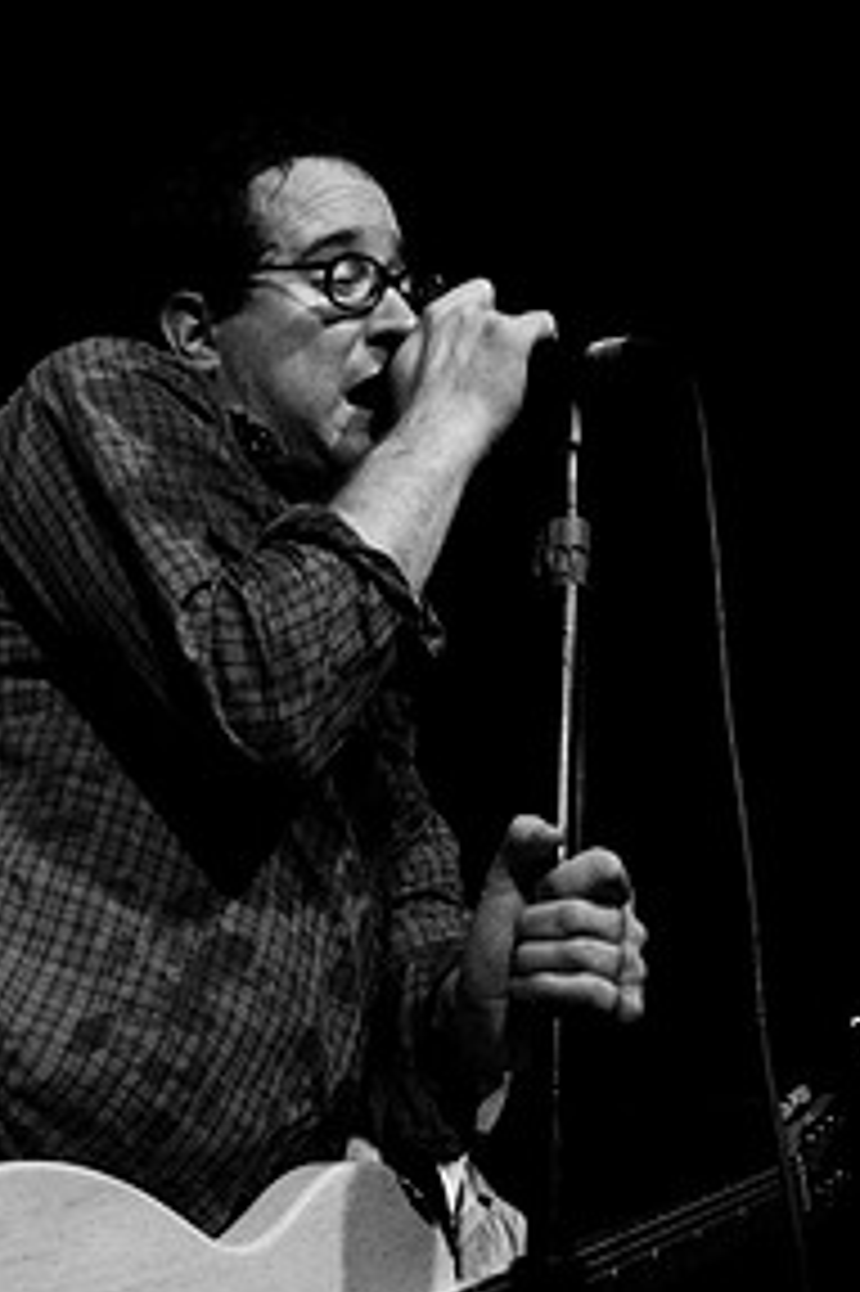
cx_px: 263
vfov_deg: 41.2
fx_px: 1686
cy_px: 891
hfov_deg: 28.4
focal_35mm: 47
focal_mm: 20
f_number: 3.2
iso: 800
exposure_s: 1/60
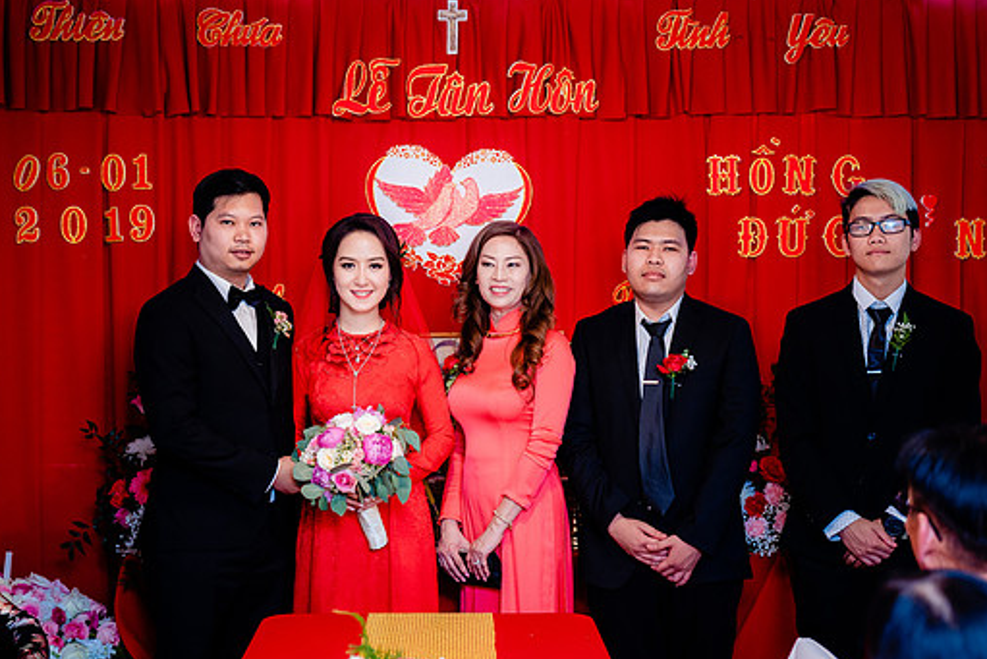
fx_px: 1782
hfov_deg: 30.9
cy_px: 348
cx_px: 480
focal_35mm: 65
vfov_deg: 20.9
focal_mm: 54
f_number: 2.8
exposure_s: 1/160
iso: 1250
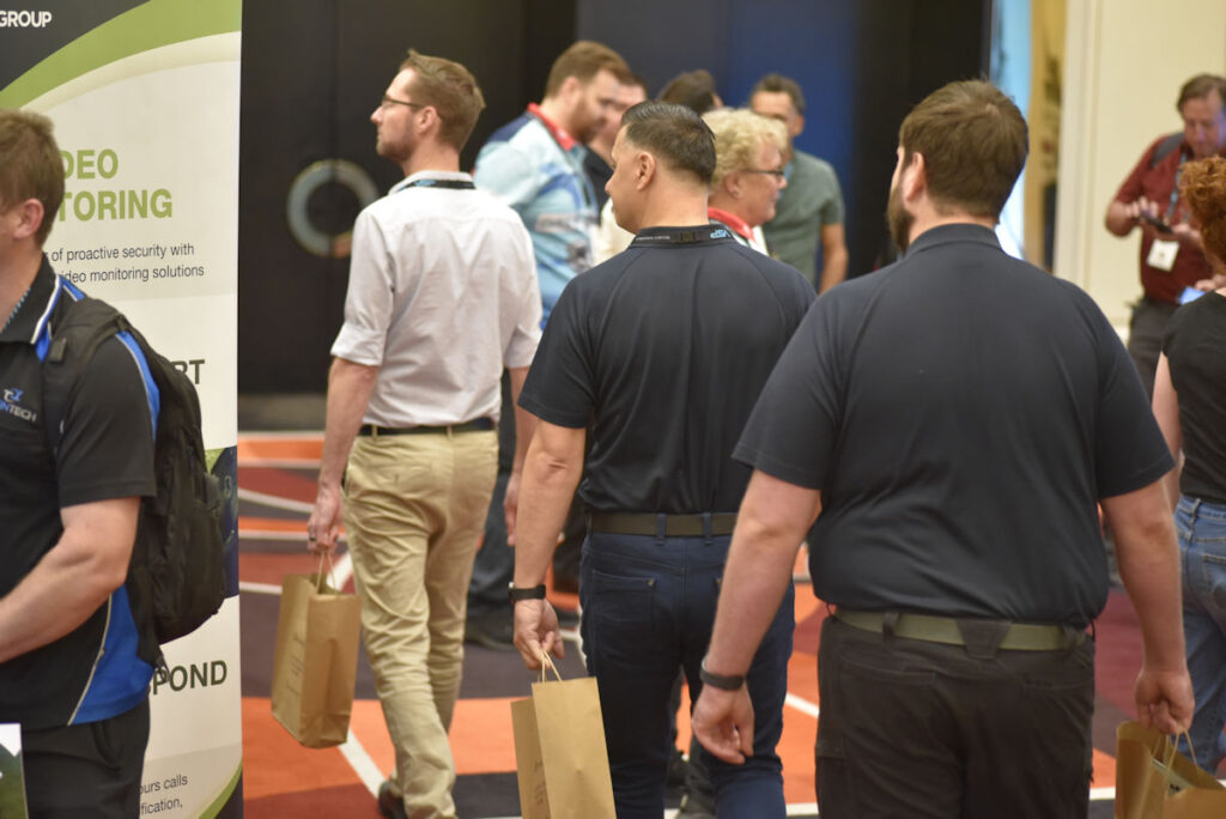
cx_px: 613
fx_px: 3407
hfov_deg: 20.4
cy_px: 410
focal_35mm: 100
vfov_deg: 13.7
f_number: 2.8
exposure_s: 1/125
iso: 3600
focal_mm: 100
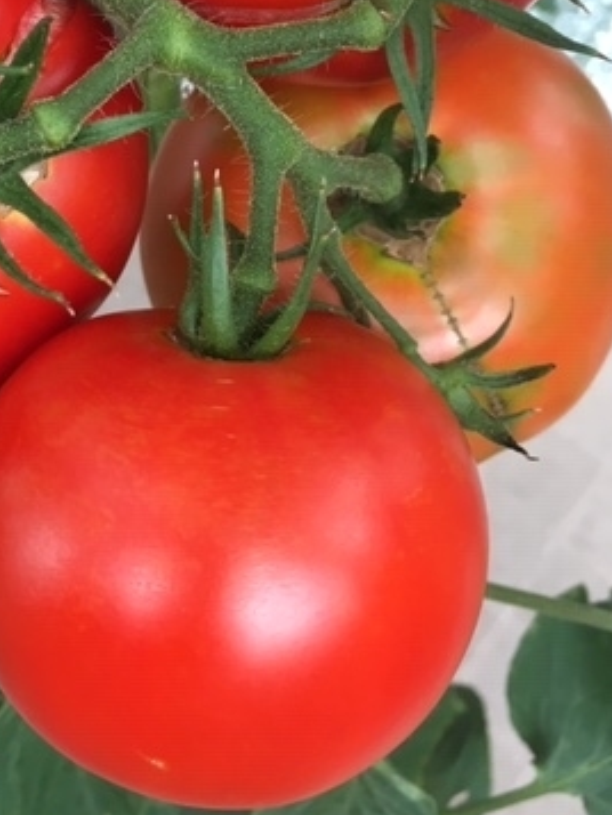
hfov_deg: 27.6
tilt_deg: -68.6
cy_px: 105
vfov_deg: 35.0
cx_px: 148
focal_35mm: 52
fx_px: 1225
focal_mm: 4.15
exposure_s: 1/40
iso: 25
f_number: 2.2
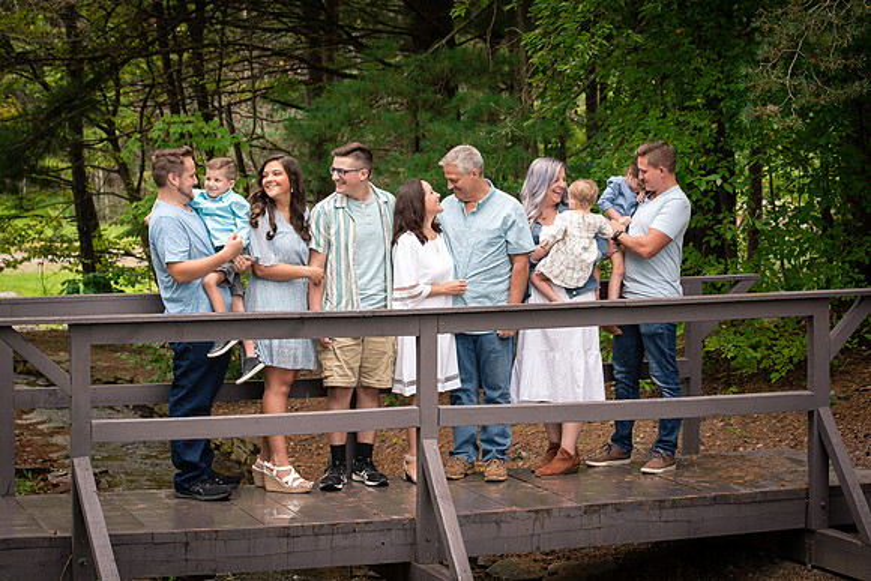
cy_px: 226
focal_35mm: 91
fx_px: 2196
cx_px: 485
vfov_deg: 15.1
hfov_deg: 22.4
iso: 800
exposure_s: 1/200
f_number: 5.6
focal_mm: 70
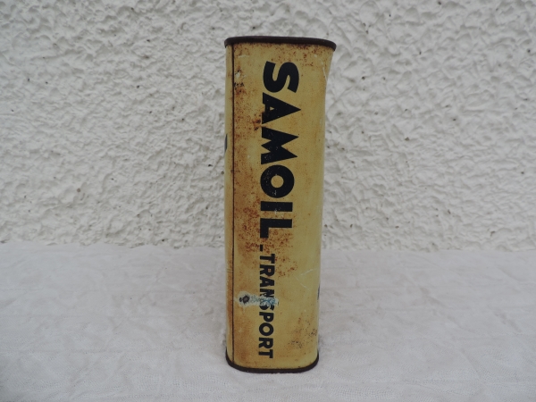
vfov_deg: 56.8
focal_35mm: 24
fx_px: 372
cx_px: 268
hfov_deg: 71.6
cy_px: 201
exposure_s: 1/160
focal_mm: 4.3
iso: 80
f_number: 3
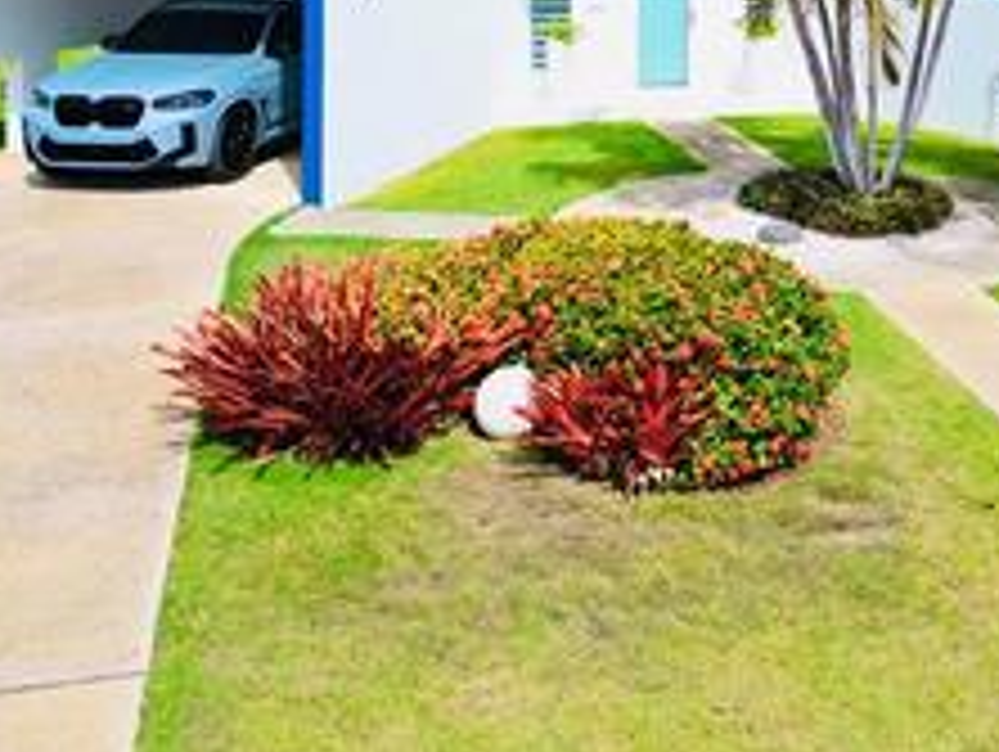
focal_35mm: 54
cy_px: -43
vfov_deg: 25.4
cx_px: 824
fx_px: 1560
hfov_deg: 34.2
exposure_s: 1/5000
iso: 110
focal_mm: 6.72
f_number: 1.7
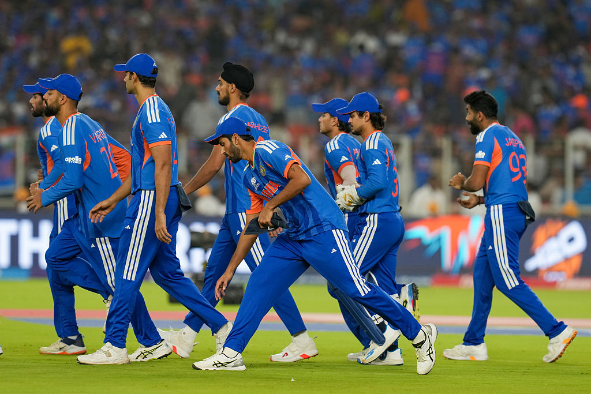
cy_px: 197
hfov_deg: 5.2
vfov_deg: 3.4
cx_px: 296
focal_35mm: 400
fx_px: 6567
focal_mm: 400
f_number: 4
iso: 1600
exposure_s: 1/1000
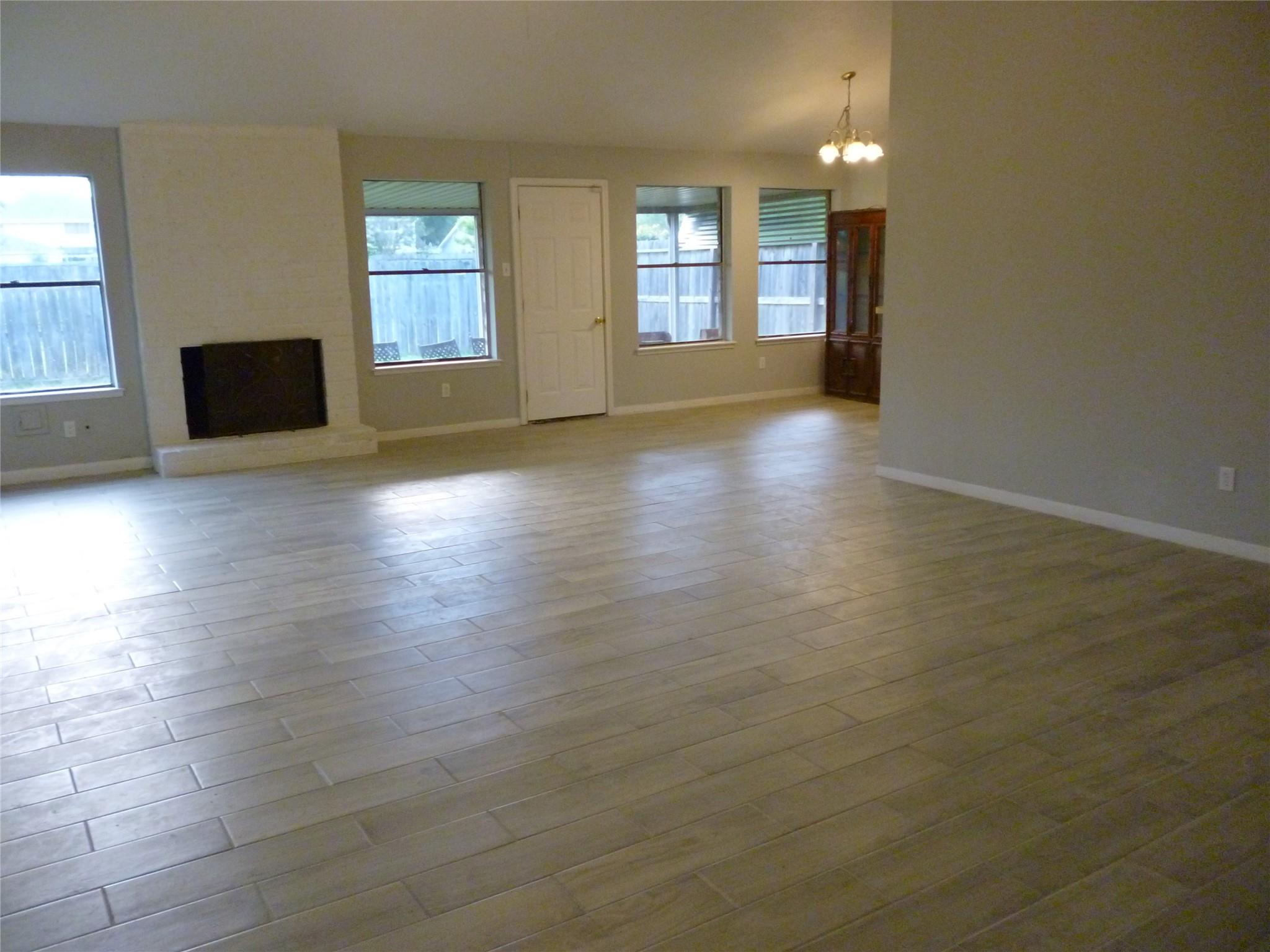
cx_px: 635
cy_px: 476
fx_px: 1027
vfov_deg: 49.7
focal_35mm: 28
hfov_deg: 63.4
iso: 400
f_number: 3.1
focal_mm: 5
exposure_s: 1/25
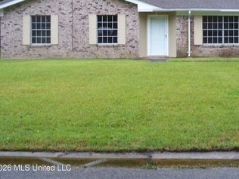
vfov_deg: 25.3
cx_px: 176
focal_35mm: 57
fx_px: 394
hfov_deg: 33.2
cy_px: 39
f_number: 2.8
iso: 160
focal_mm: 7.54
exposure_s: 1/60
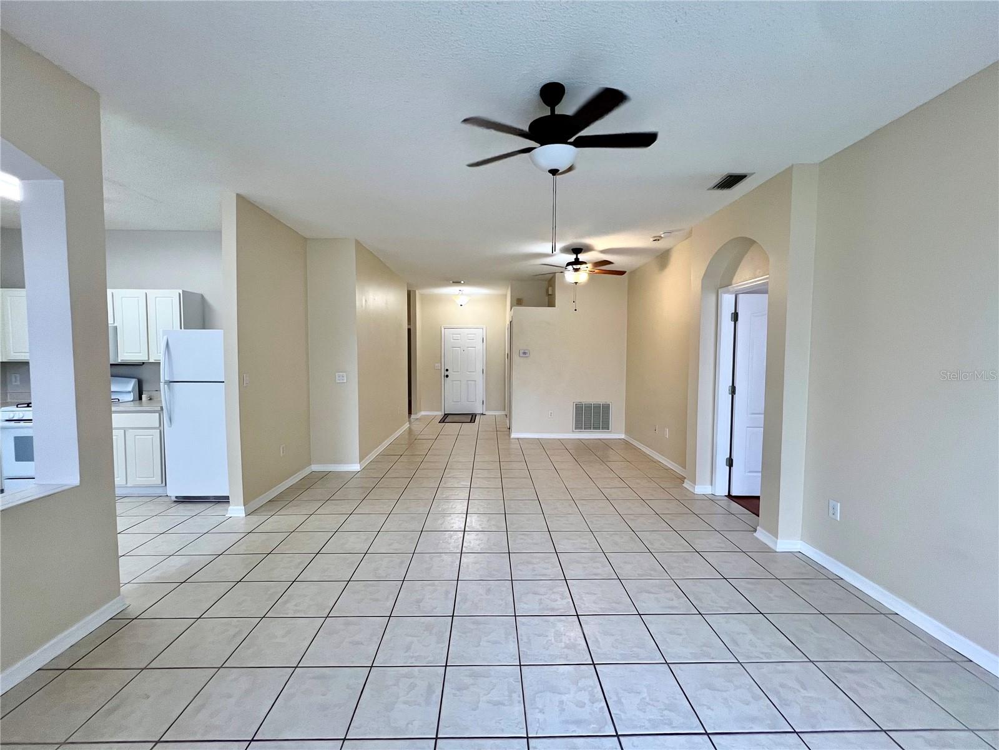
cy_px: 375
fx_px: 375
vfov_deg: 89.9
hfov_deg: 106.2
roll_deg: +0.4
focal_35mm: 13
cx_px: 500
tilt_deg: -3.3
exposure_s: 1/120
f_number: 1.8
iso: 200
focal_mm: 1.57
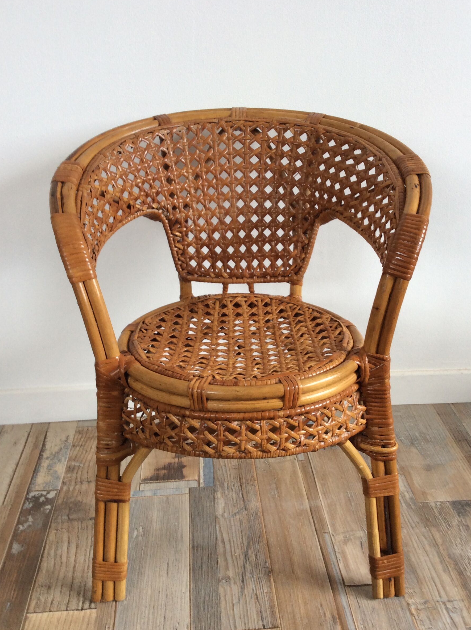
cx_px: 244
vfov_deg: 52.7
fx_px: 637
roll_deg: +0.6
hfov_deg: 40.6
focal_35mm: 35
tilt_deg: -23.8
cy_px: 312
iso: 32
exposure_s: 1/25
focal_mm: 3.3
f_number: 2.4
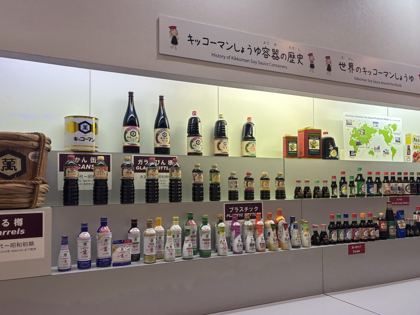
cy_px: 172
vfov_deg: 48.2
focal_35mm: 29
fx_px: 352
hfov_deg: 61.6
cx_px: 196
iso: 80
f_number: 1.6
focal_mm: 5.96
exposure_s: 1/100
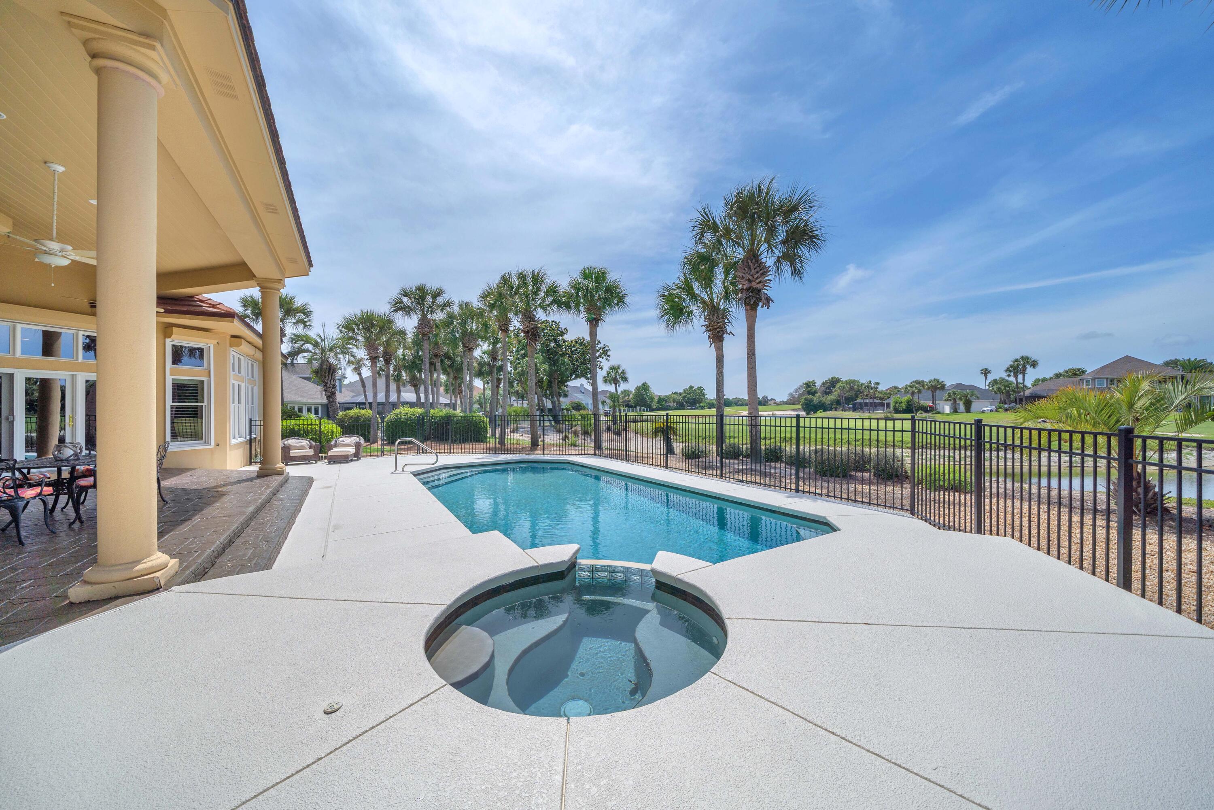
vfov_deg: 90.0
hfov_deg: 112.6
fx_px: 405
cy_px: 405
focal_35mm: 12
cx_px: 607
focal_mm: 12
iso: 100
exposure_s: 1/320
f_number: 5.6
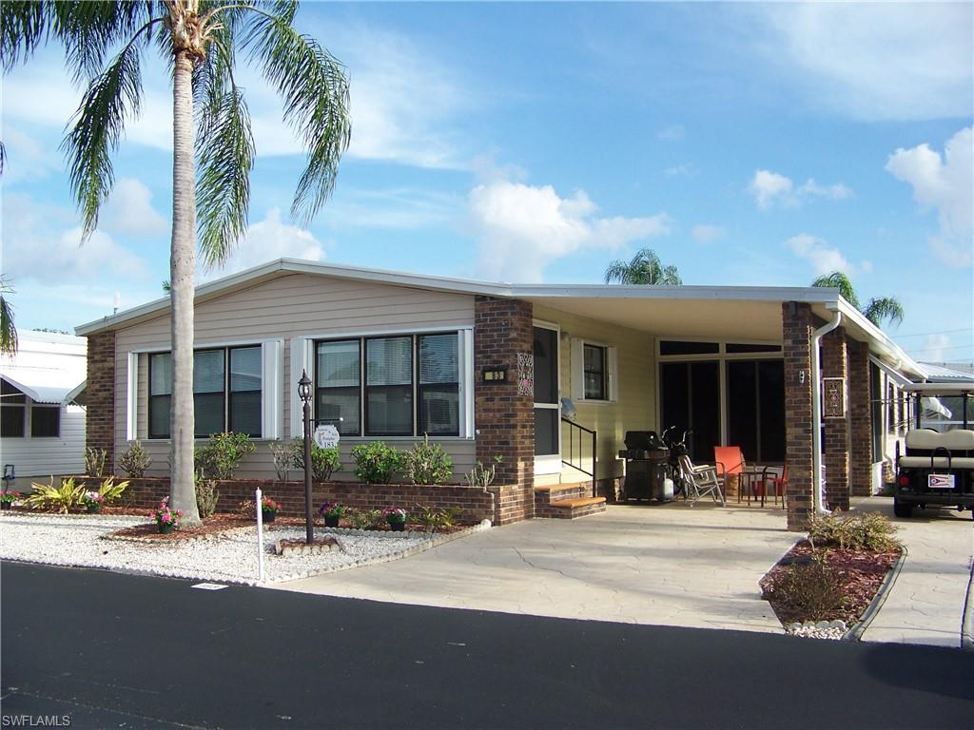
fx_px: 1013
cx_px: 487
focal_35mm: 36
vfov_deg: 39.7
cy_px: 365
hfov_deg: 51.4
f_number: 2.8
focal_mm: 5.85
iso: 64
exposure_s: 1/500
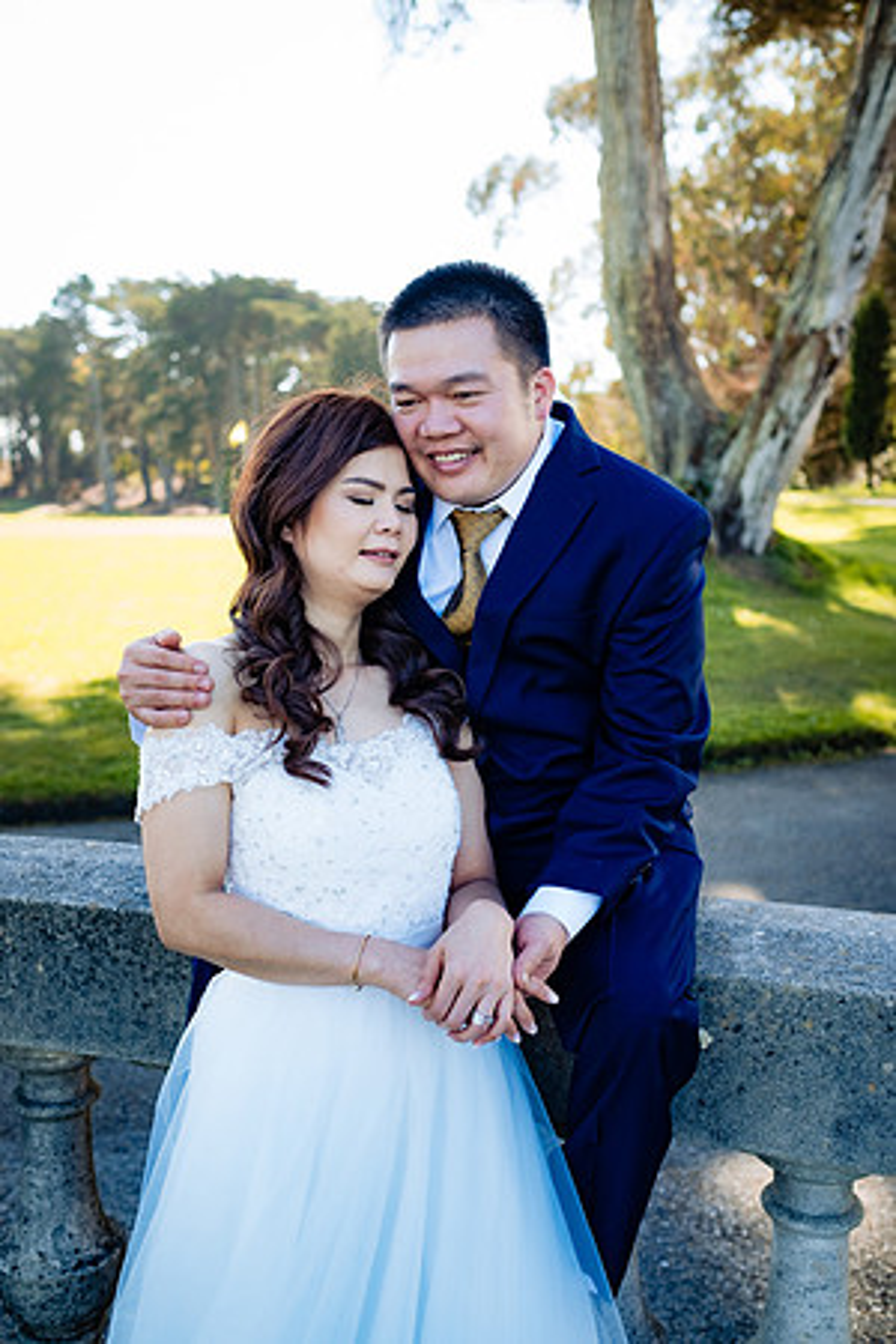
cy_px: 672
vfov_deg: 54.4
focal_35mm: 35
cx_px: 448
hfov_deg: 37.9
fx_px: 1307
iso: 200
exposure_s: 1/400
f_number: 2.5
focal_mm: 23
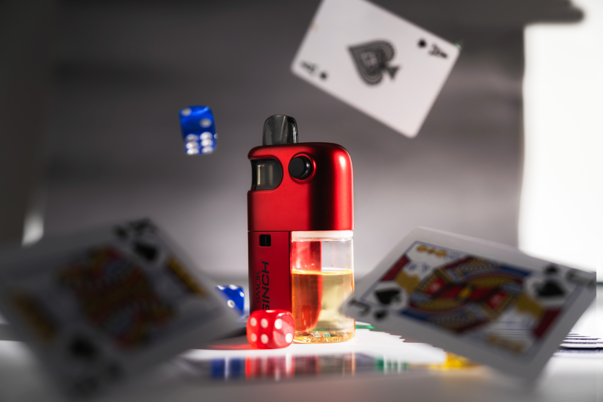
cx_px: 302
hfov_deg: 43.6
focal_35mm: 45
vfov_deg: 29.9
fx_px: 754
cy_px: 201
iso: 125
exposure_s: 1/125
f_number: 2.8
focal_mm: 45
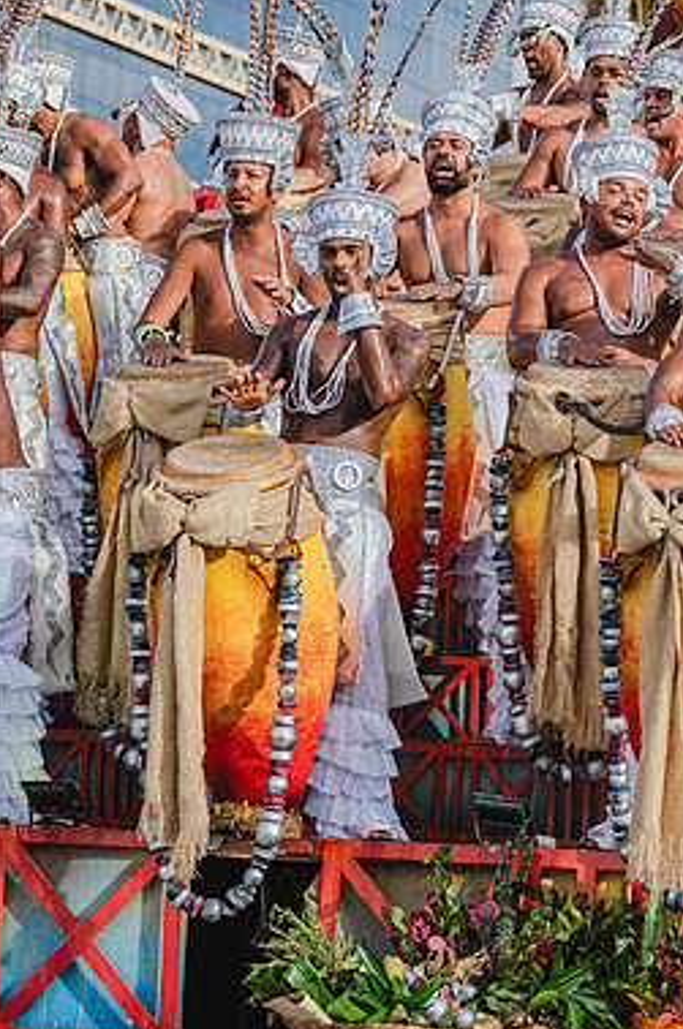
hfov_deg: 9.2
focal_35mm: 149
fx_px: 4252
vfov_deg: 13.8
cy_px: 493
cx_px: 309
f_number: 5.6
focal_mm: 125
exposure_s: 1/1600
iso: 400
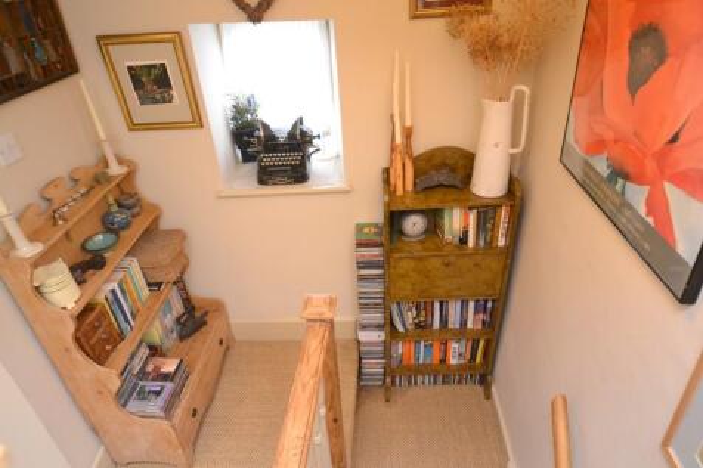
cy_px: 234
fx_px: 439
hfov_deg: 77.3
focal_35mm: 22
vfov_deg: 56.1
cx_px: 352
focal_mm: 15
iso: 1600
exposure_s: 1/60
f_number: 4
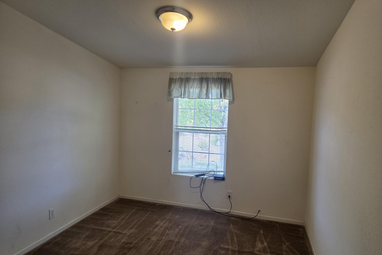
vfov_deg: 53.1
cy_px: 131
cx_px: 191
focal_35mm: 24
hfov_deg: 73.7
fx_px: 255
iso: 160
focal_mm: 5.4
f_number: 1.8
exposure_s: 1/120
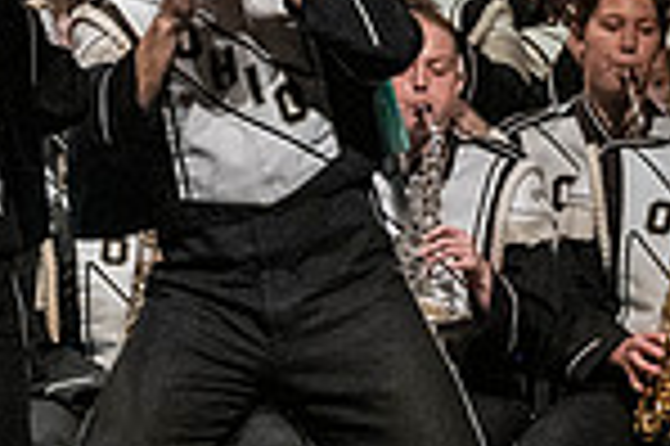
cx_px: -594
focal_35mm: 843
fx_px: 15672
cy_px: 86
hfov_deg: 2.4
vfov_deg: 1.6
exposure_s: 1/500
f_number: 4
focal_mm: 145
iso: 4000
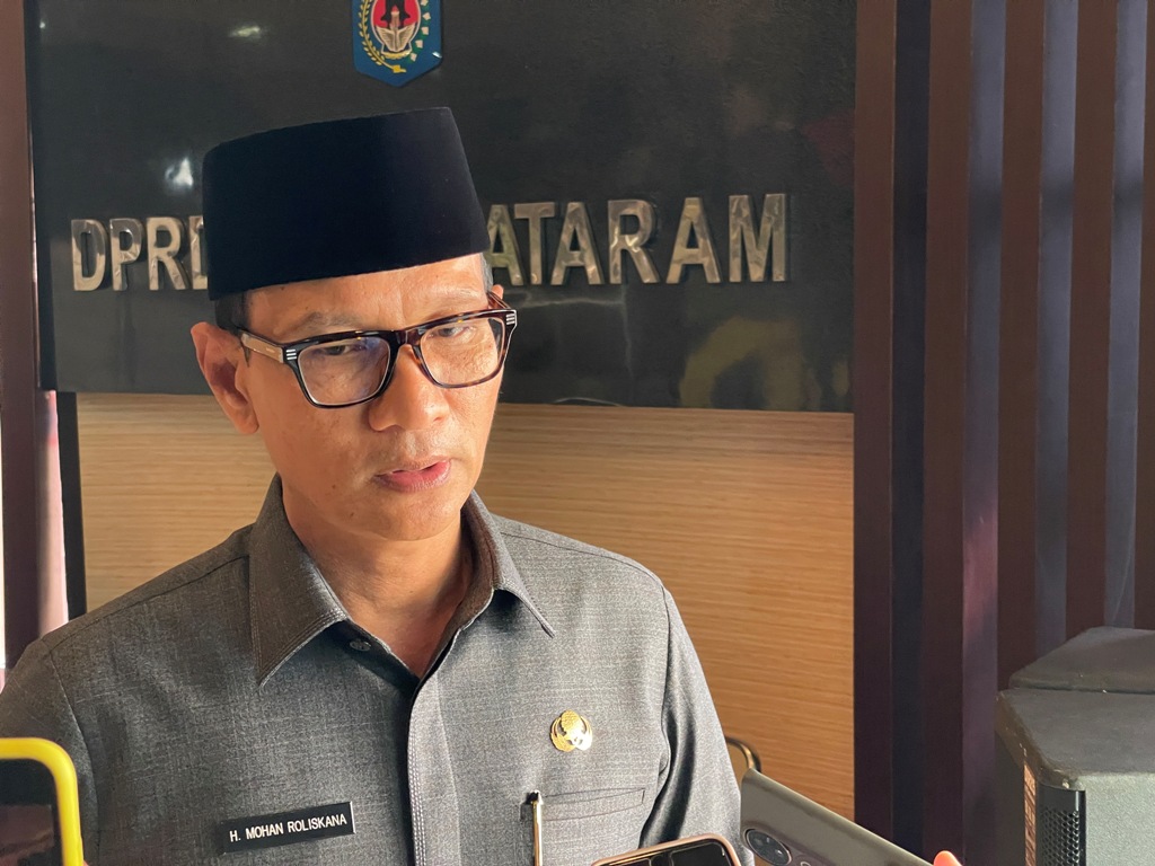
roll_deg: -0.6
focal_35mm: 64
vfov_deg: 22.9
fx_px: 2135
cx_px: 578
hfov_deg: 30.3
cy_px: 433
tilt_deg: -3.0
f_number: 2.2
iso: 250
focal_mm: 7.5
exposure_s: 1/50
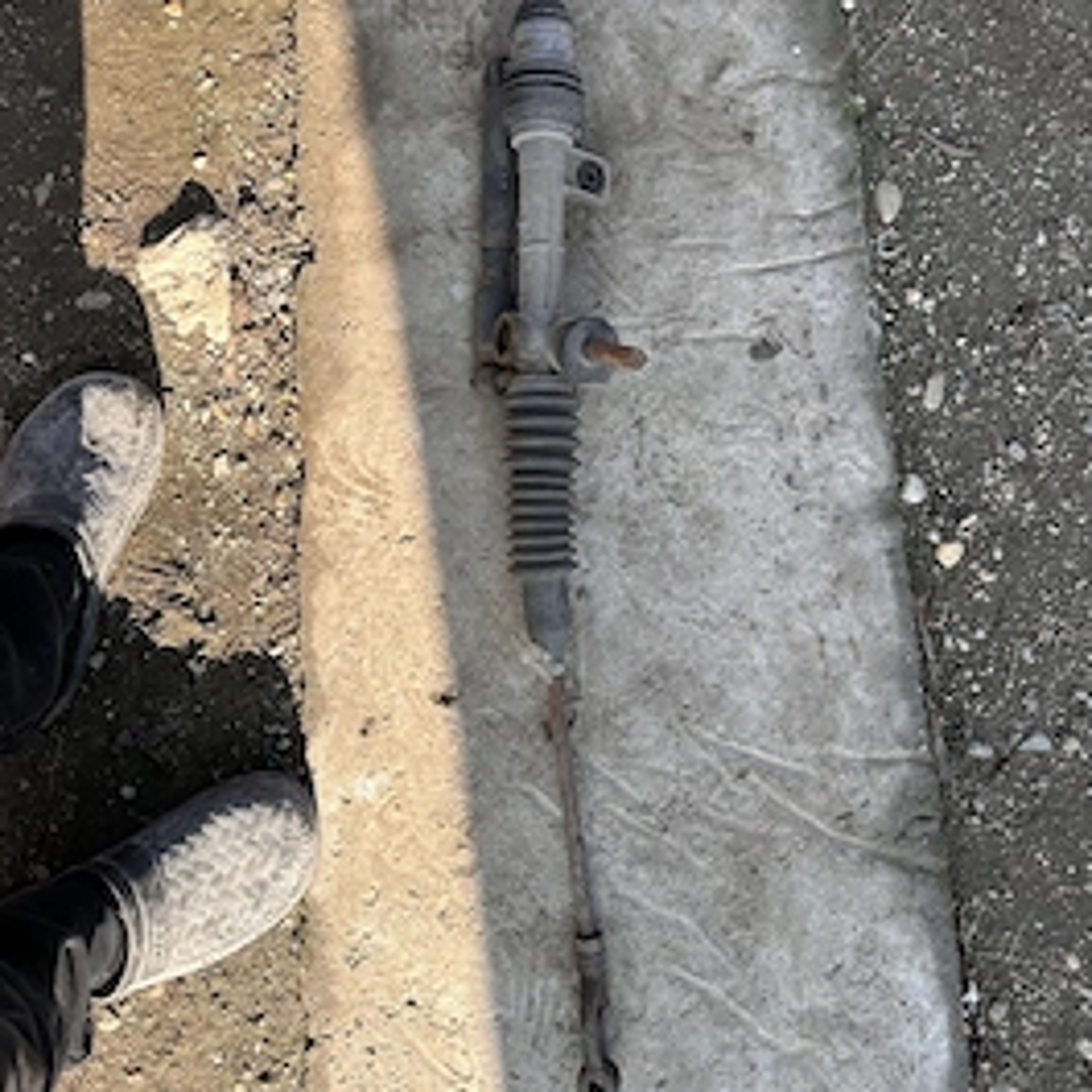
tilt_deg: -79.2
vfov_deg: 50.2
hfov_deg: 51.1
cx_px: 548
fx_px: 1142
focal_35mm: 32
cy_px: 363
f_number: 1.78
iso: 80
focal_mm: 6.86
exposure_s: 1/1157
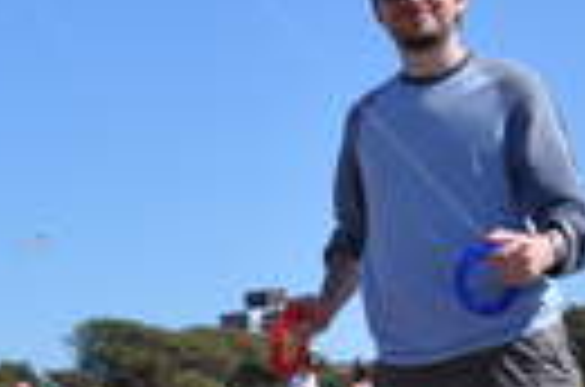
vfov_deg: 8.8
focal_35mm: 155
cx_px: -288
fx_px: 2520
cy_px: 79
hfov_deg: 12.6
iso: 200
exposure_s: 1/400
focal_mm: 21
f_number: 10
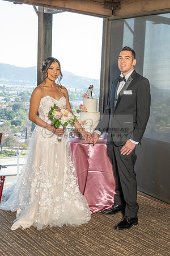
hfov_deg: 25.4
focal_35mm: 53
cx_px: 113
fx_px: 375
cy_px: 133
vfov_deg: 37.6
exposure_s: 1/200
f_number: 5.6
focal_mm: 34
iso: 250
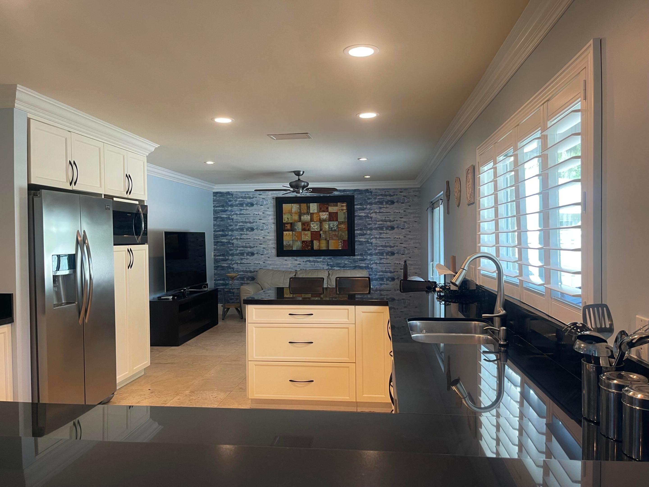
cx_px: 324
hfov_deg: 69.4
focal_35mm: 25
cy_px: 244
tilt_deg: -1.4
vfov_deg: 54.9
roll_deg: -0.3
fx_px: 469
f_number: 1.6
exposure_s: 1/60
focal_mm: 5.1
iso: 80
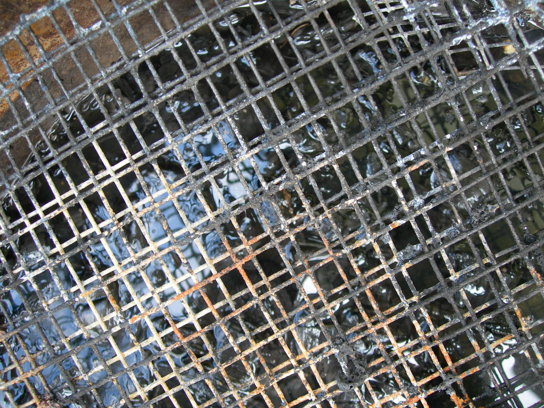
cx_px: 272
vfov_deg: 37.7
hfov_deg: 49.0
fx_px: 597
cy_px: 204
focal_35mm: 38
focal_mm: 7.8
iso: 50
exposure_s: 1/36
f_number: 2.8
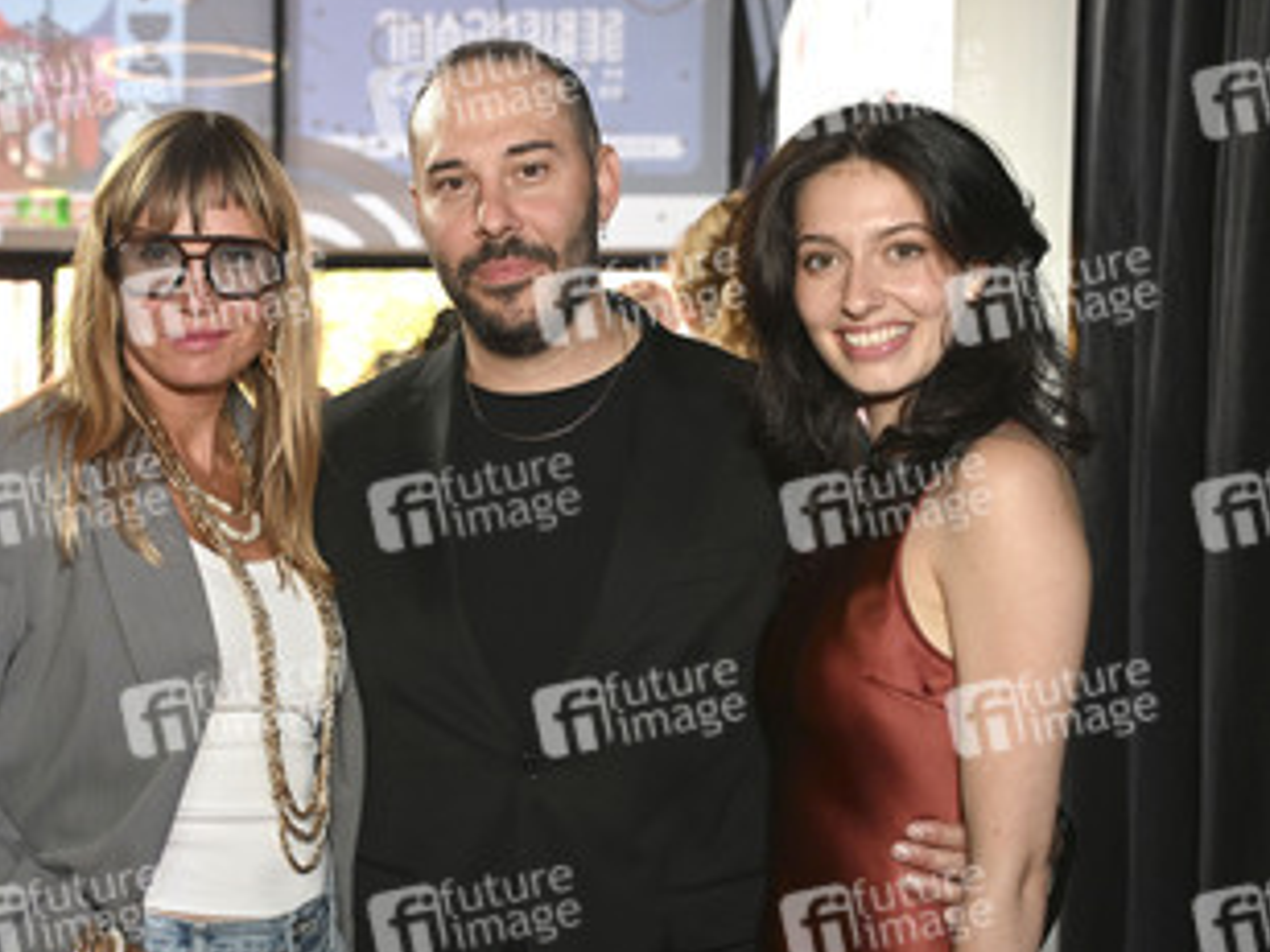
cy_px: 606
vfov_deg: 23.6
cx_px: 530
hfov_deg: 31.1
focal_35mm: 62
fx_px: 2275
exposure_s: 1/100
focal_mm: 44
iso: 1250
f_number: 4.5
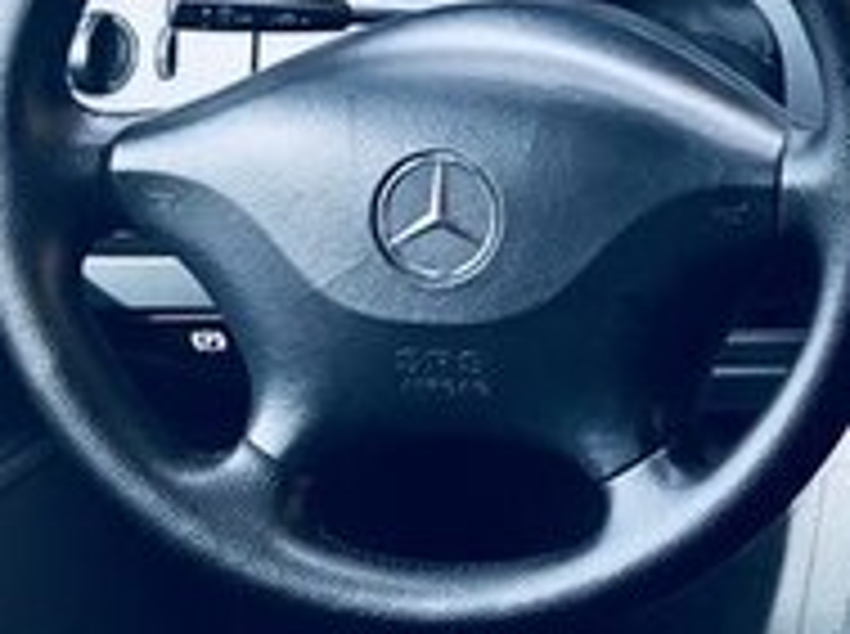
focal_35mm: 98
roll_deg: +3.0
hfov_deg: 17.1
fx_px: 2402
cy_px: -16
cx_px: 1448
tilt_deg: -35.4
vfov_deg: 14.8
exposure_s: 1/120
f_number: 1.8
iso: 50
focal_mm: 4
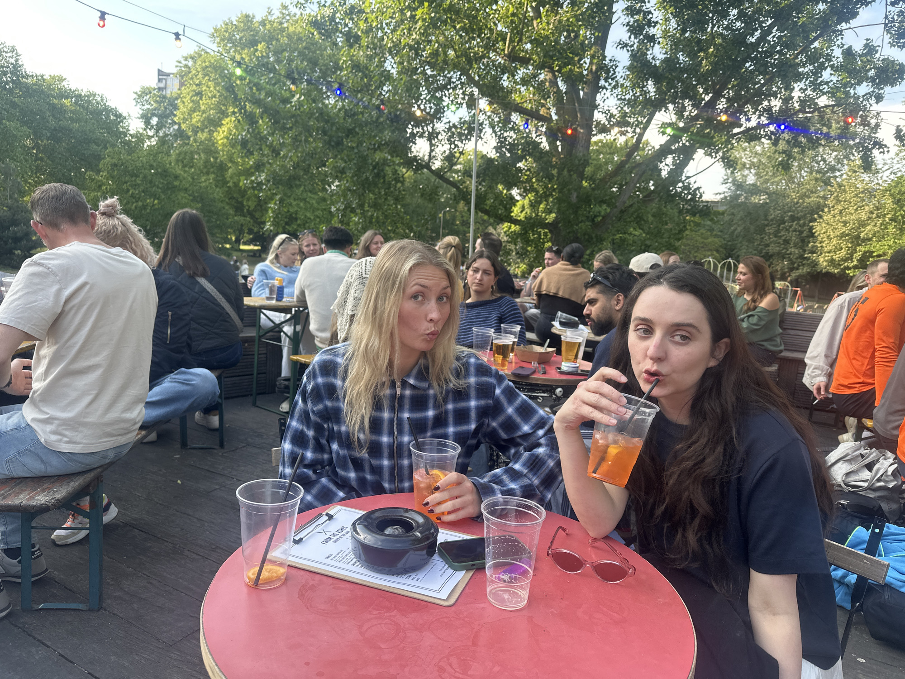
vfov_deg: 56.8
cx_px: 452
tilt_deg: -8.5
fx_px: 627
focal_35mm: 24
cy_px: 340
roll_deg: -3.9
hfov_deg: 71.6
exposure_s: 1/364
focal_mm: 6.86
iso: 80
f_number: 1.78
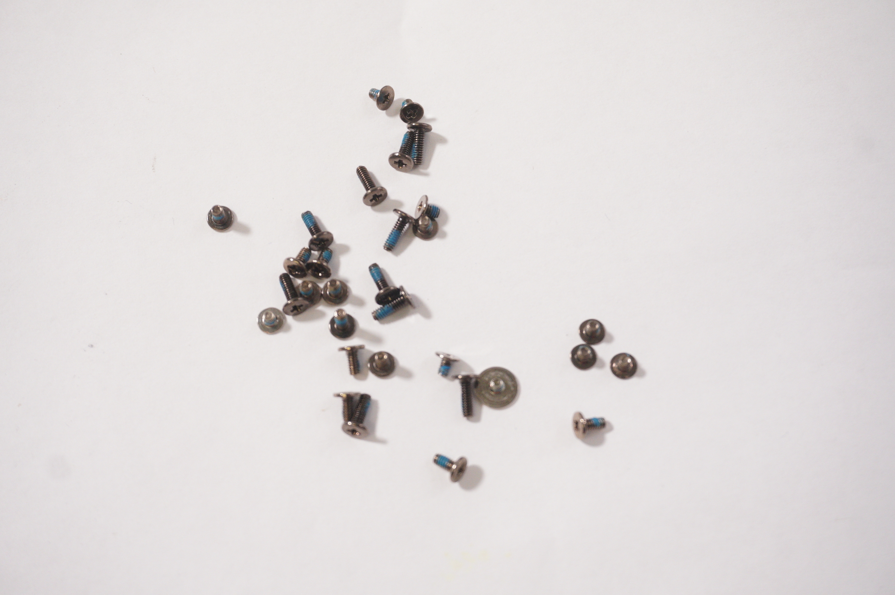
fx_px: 1118
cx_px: 448
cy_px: 298
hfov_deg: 43.6
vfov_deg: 29.8
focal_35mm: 45
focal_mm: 30
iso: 1250
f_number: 5.6
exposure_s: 1/200
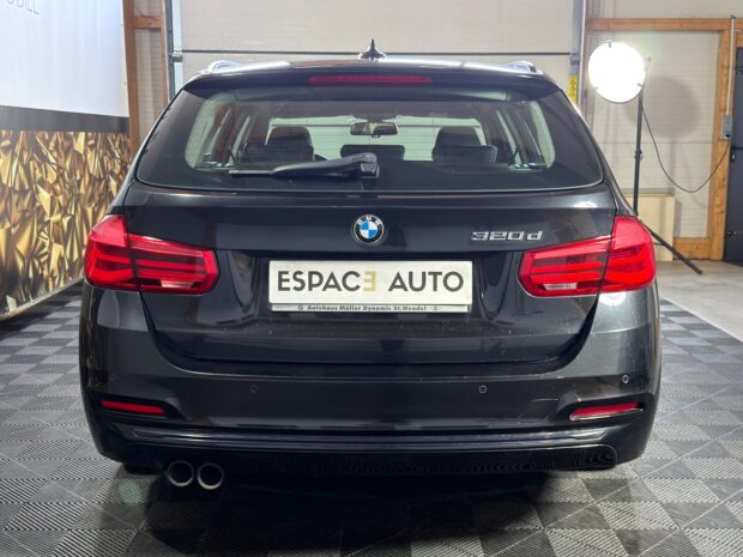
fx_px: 901
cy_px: 278
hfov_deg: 44.8
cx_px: 372
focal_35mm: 42
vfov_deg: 34.3
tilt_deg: -8.6
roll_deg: +0.3
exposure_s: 1/33
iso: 320
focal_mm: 6.76
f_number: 1.78
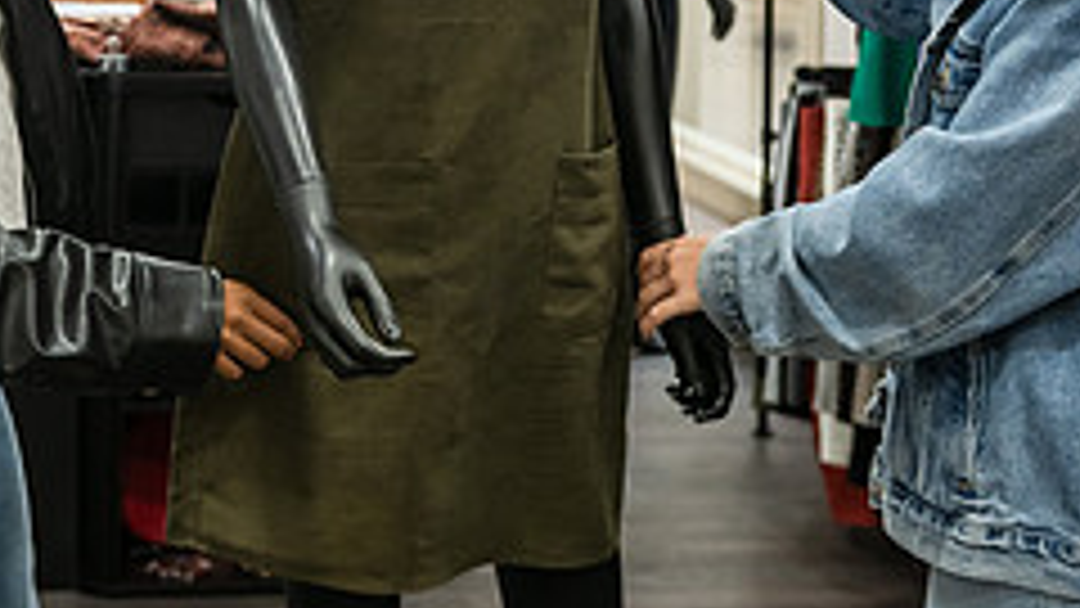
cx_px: 248
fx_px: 2463
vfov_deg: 13.6
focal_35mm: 86
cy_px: -173
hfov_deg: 24.4
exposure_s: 1/200
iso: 1600
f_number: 3.2
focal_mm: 34
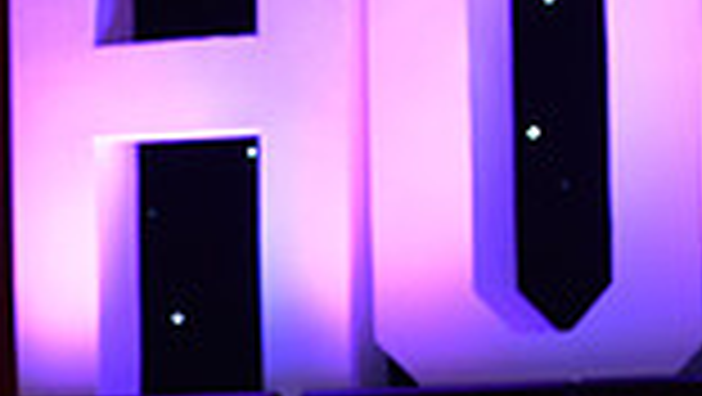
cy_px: 713
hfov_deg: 5.9
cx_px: -544
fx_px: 6650
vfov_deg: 3.4
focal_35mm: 357
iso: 2000
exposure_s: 1/250
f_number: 4.5
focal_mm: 92
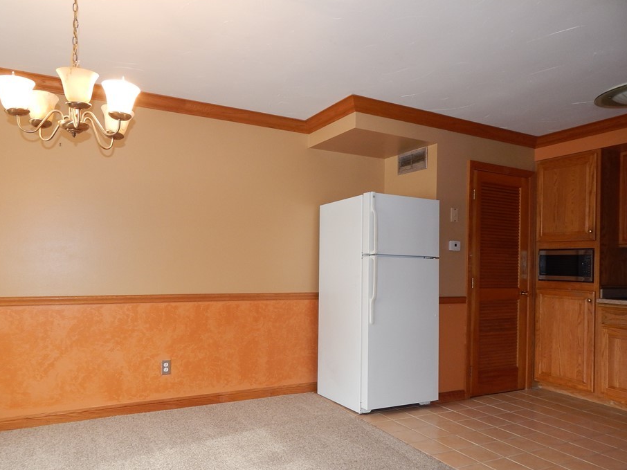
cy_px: 260
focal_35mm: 26
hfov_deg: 67.3
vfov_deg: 52.9
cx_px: 294
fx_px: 471
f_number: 3
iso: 180
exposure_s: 1/30
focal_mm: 4
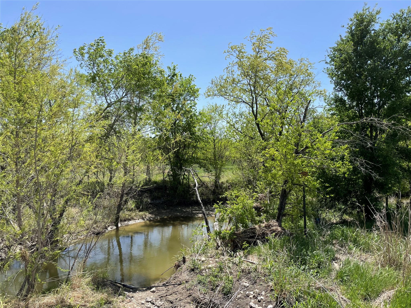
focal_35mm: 26
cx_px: 206
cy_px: 154
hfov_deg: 67.3
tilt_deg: -0.2
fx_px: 309
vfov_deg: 53.1
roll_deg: -1.4
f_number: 1.6
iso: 32
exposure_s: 1/2817
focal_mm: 4.2
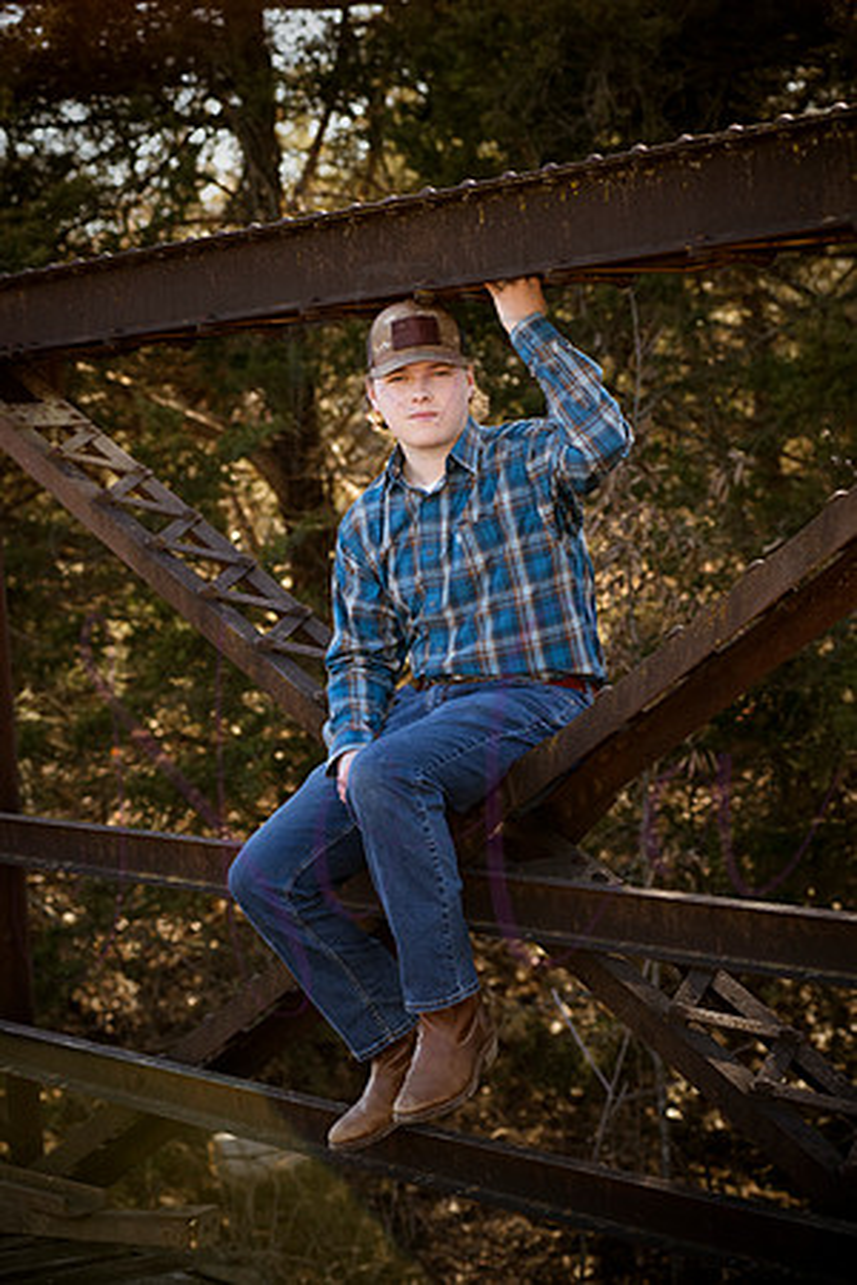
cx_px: 428
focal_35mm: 100
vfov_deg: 20.4
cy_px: 642
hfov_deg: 13.7
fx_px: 3571
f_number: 5.6
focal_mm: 100
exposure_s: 1/640
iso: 800
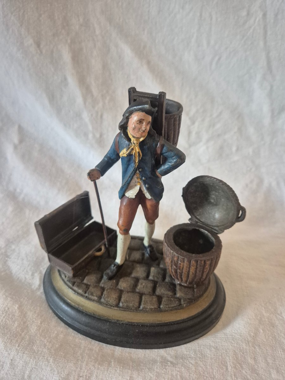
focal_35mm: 23
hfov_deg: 58.9
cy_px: 190
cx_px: 142
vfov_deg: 73.9
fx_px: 252
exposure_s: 1/100
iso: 1000
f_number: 1.8
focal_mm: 5.4
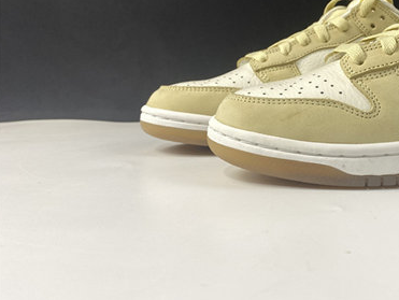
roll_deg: +1.7
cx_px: 370
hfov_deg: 36.1
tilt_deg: -2.6
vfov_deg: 29.4
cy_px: 89
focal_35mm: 49
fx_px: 565
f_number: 1.8
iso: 64
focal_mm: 4.25
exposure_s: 1/100
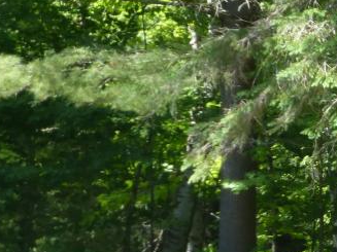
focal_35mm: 266
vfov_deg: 5.6
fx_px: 2589
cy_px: 177
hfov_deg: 7.3
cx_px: 501
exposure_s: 1/100
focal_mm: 14.2
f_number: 5.1
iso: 100
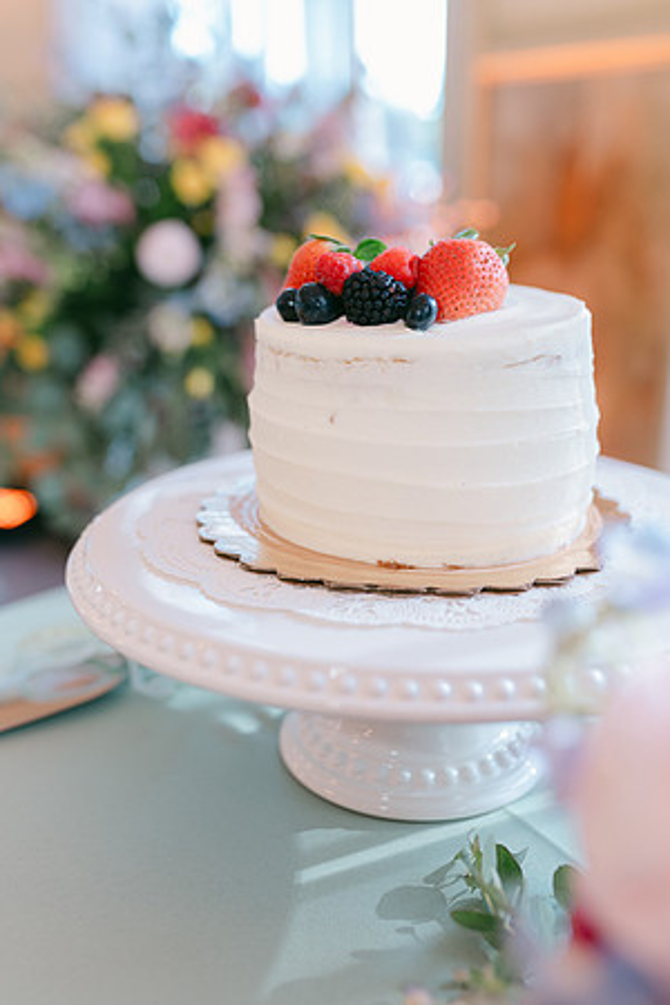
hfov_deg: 37.9
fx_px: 977
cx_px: 335
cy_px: 502
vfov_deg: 54.4
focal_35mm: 35
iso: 320
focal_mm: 35
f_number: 2.8
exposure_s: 1/125
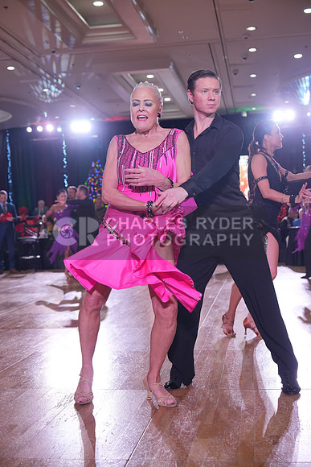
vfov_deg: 38.9
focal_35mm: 51
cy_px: 234
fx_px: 660
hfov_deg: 26.5
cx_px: 156
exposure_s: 1/500
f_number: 4
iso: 1600
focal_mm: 51
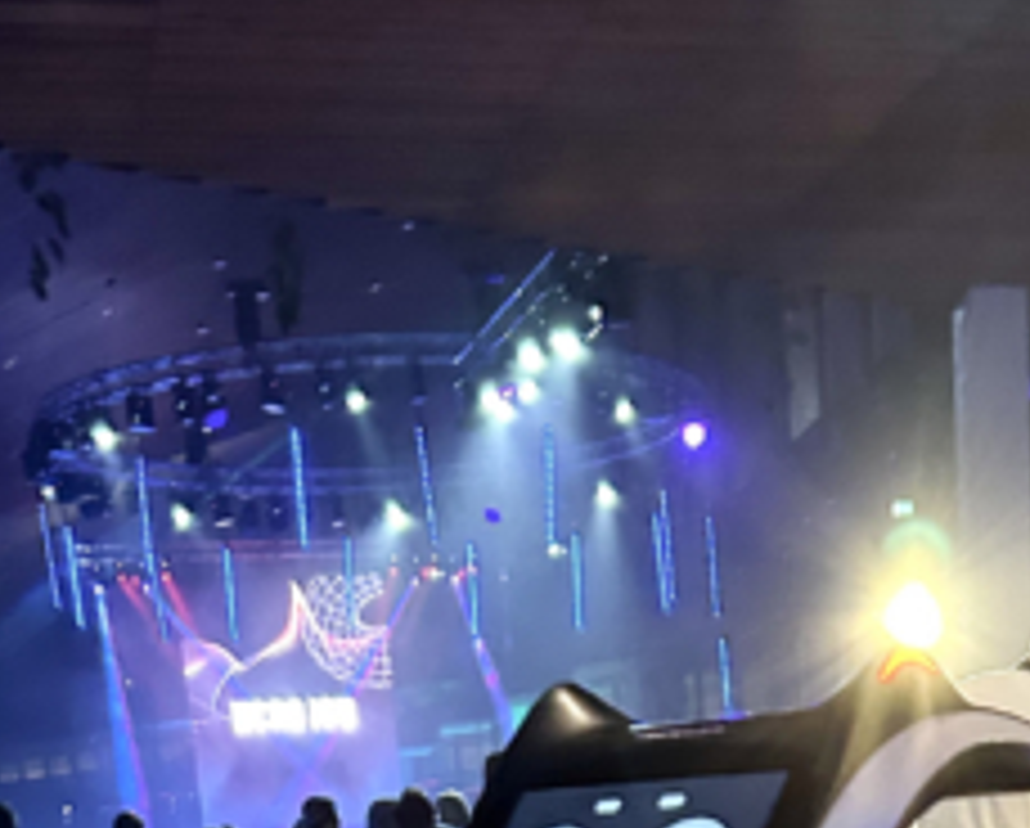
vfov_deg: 16.1
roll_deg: +2.8
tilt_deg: -17.9
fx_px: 2382
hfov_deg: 24.1
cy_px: 1564
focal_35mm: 78
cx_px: 798
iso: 500
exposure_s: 1/46
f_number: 1.5
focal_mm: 5.7
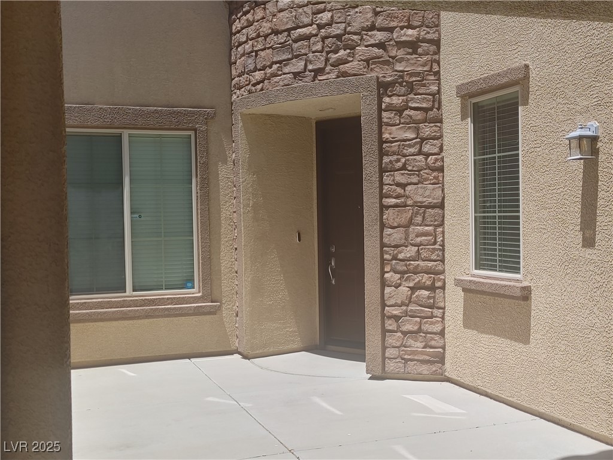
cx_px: 306
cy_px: 230
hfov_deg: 45.8
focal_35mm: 41
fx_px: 726
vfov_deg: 35.1
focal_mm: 5.58
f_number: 1.8
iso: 50
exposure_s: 1/1818
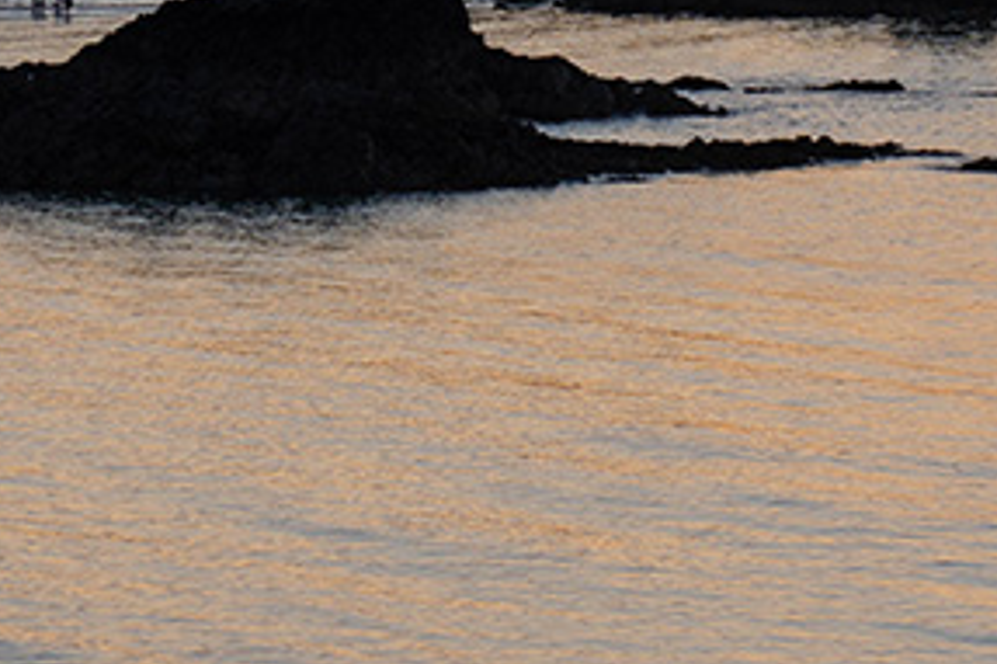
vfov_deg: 5.4
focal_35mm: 253
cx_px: 587
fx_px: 7002
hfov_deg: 8.1
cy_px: -73
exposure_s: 1/80
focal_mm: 58
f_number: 5.6
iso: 100
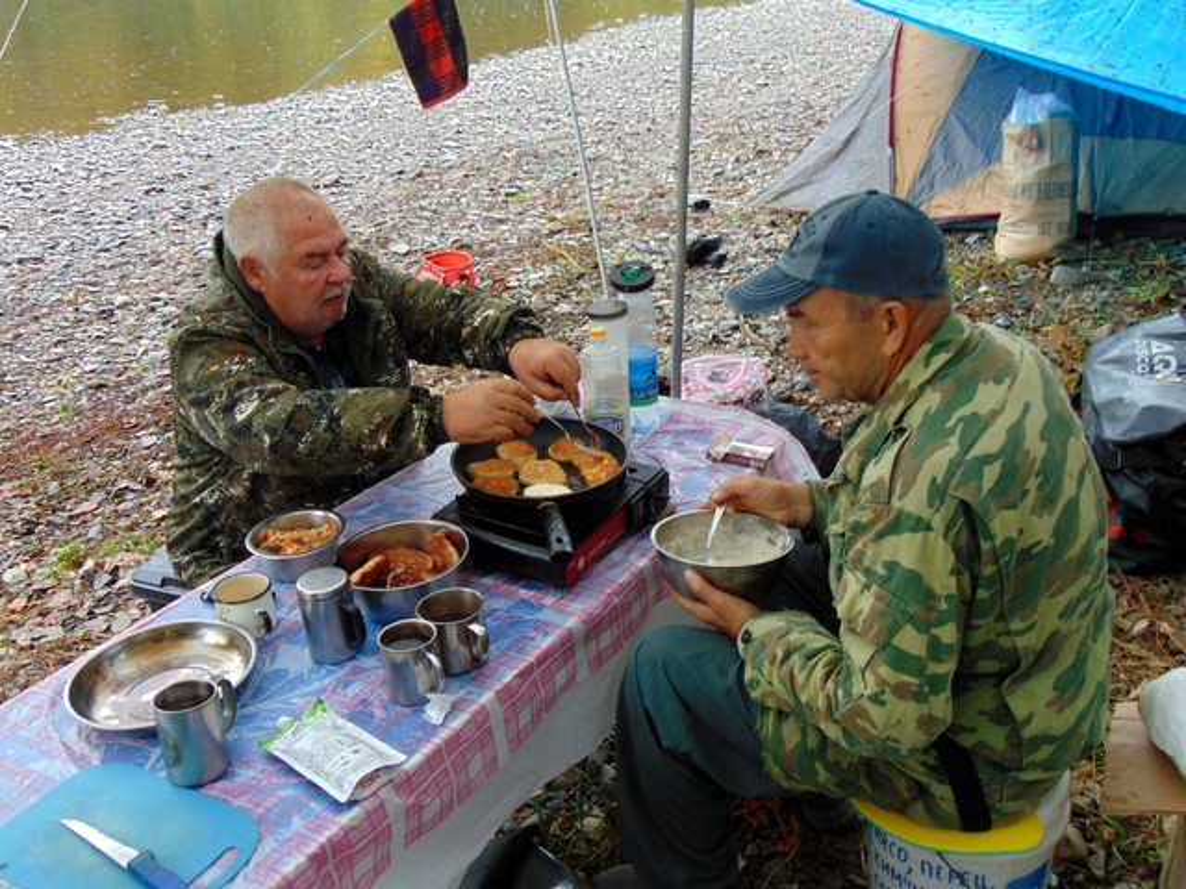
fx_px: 1131
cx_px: 593
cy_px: 444
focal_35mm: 33
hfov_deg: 55.4
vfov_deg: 42.9
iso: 80
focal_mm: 5.8
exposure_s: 1/60
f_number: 3.2
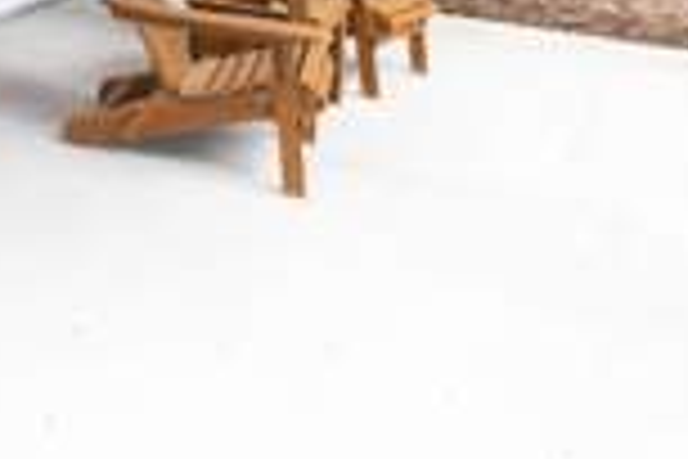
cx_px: -288
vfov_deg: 23.7
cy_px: -198
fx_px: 898
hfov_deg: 29.6
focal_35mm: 47
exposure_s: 1/1000
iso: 1250
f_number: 6.3
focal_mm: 10
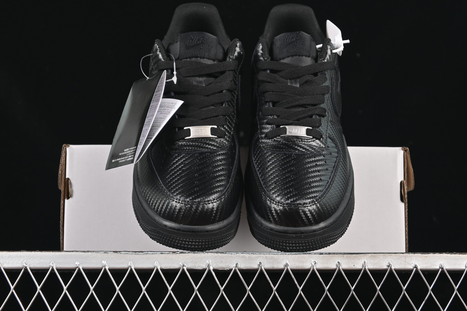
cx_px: 234
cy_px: 156
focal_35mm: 75
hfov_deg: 27.0
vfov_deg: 18.2
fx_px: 973
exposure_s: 1/50
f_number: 6.3
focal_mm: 50
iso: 160
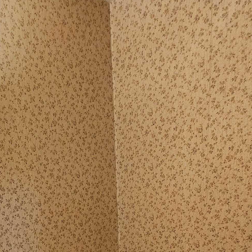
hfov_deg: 44.1
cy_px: 290
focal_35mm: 36
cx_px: 55
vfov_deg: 37.1
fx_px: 297
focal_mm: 2.2
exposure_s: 1/60
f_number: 2.2
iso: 400
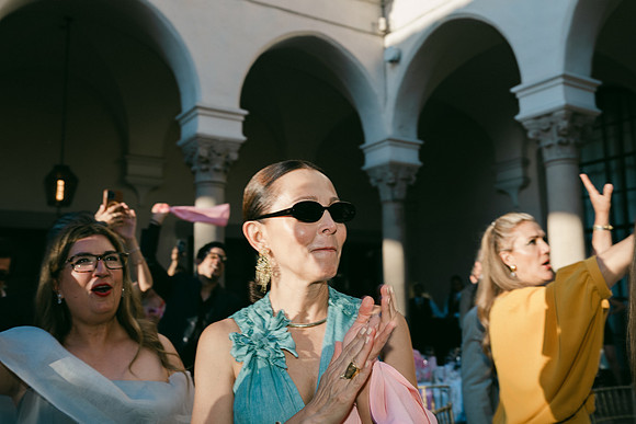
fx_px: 636
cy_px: 212
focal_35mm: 36
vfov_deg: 36.9
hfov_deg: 53.1
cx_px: 318
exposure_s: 1/125
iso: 64
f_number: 4.5
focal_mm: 35
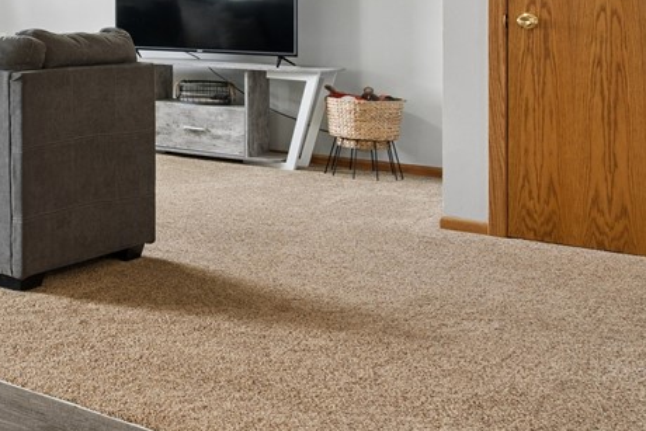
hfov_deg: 25.7
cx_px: -314
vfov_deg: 21.7
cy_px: -53
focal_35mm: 59
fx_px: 1059
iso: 400
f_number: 8
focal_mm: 16
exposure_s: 1/25
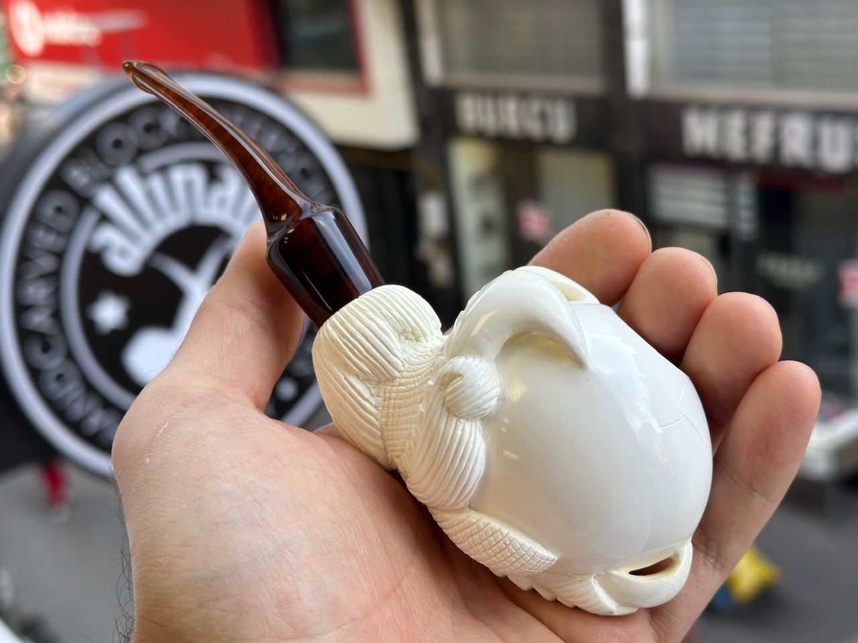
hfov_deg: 39.7
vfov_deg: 30.3
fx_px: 1190
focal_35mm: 48
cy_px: 322
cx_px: 429
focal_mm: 6.86
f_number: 1.78
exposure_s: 1/292
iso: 64
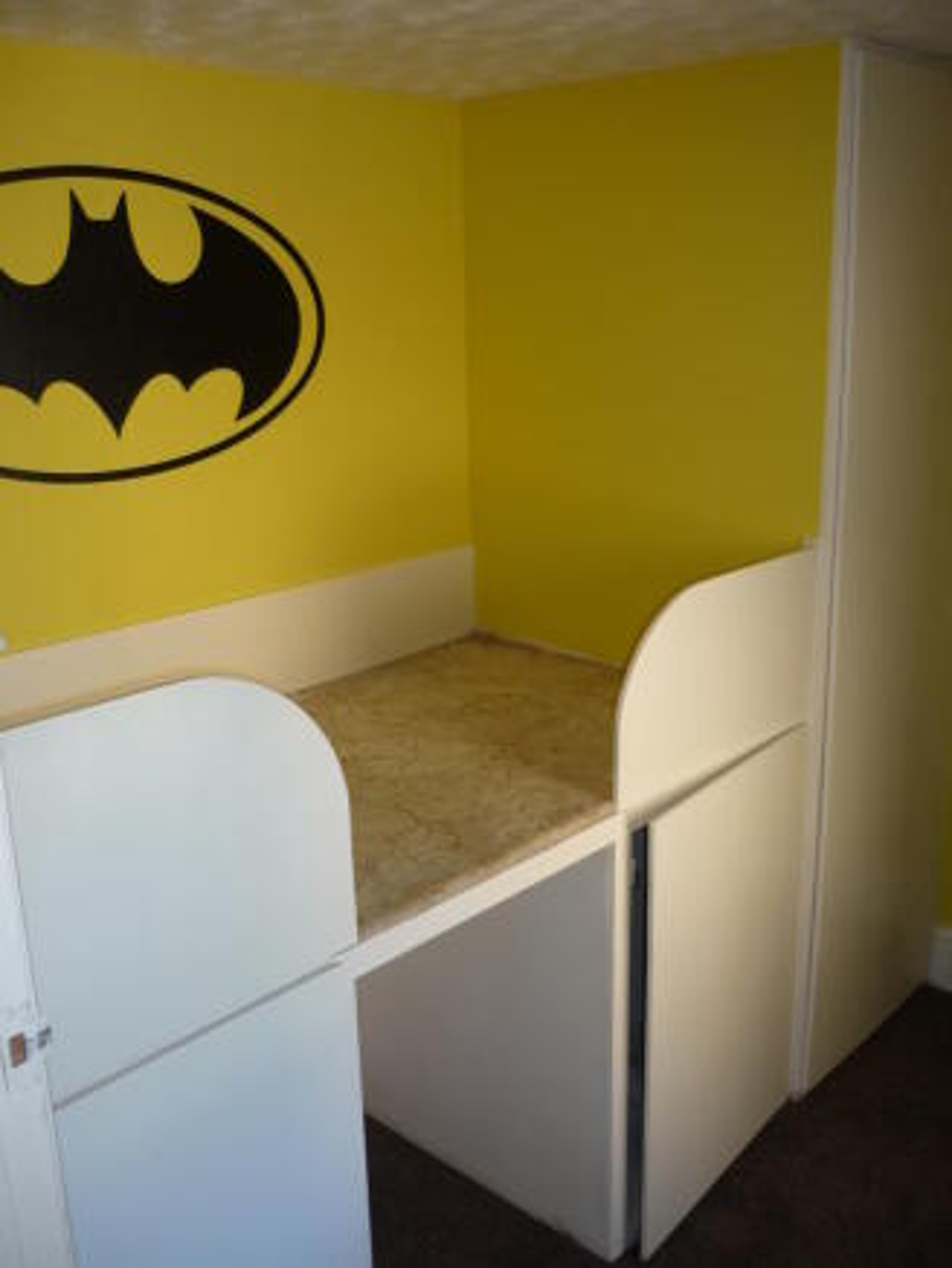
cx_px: 476
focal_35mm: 33
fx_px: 1209
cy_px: 634
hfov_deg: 43.0
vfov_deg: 55.3
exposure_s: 1/30
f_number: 2.8
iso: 100
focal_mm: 5.5
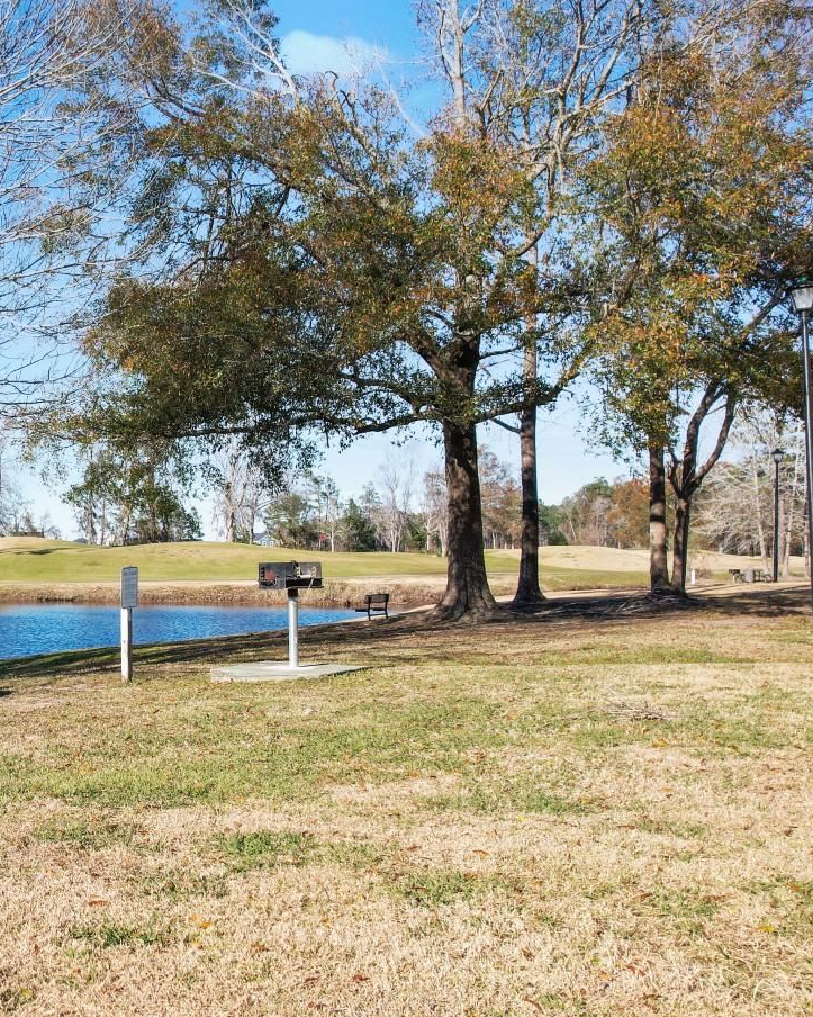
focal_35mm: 37
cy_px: 536
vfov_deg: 49.1
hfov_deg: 35.9
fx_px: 1113
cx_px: -11
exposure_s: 1/60
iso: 120
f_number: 2.8
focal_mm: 8.38
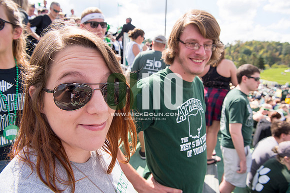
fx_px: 193
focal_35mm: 24
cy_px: 96
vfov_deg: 53.2
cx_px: 145
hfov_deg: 73.7
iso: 200
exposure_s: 1/500
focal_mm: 24
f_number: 7.1
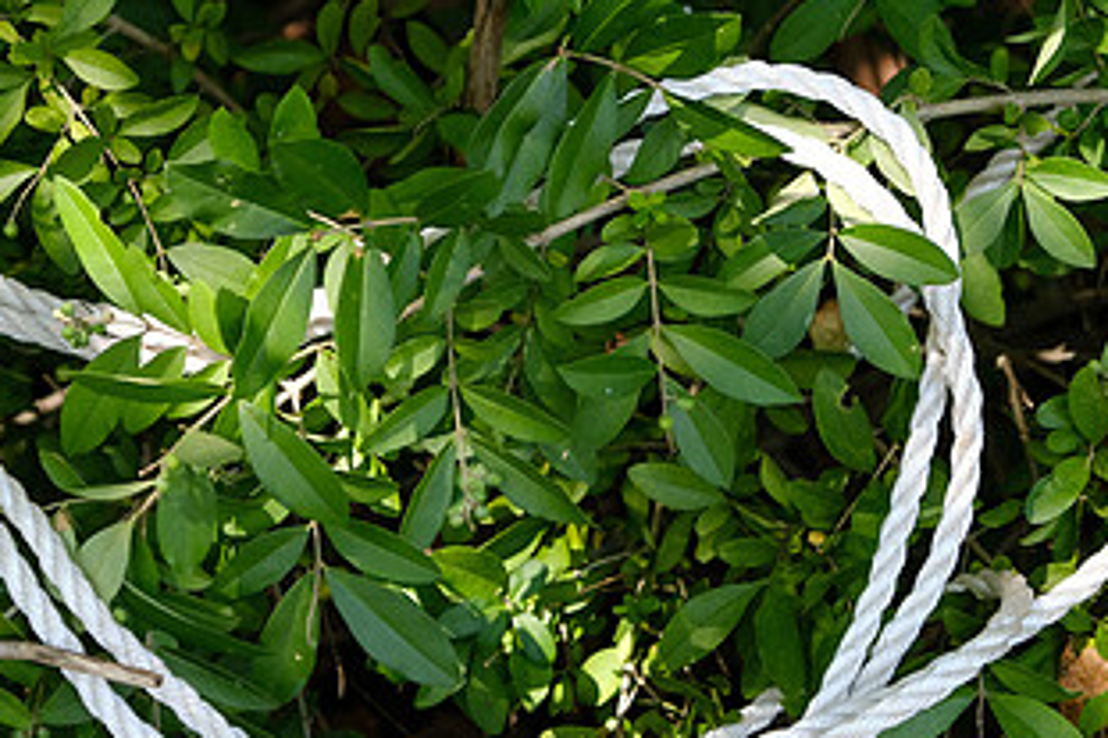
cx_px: 410
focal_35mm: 155
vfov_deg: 8.8
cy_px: 508
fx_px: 4768
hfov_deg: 13.2
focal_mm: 55
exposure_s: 1/100
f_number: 4
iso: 200
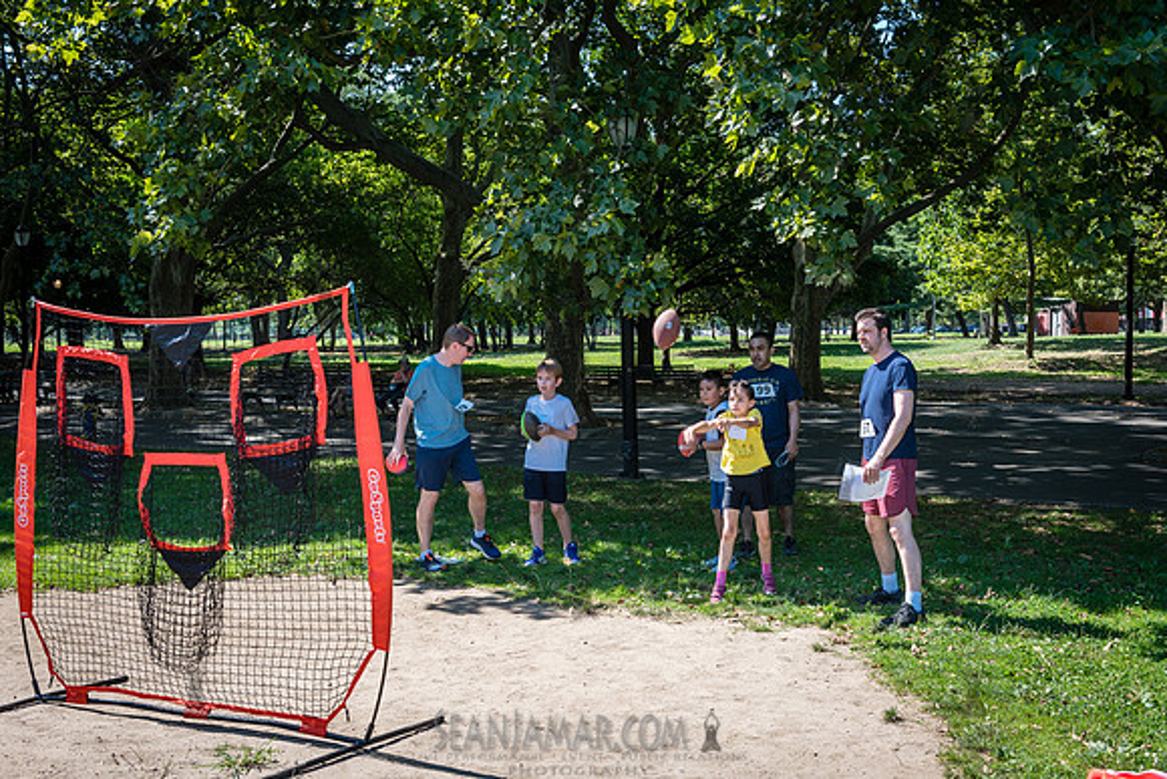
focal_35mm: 42
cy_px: 390
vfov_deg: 31.9
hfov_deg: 46.4
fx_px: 1362
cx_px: 584
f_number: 6.3
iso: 200
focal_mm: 42
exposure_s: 1/250
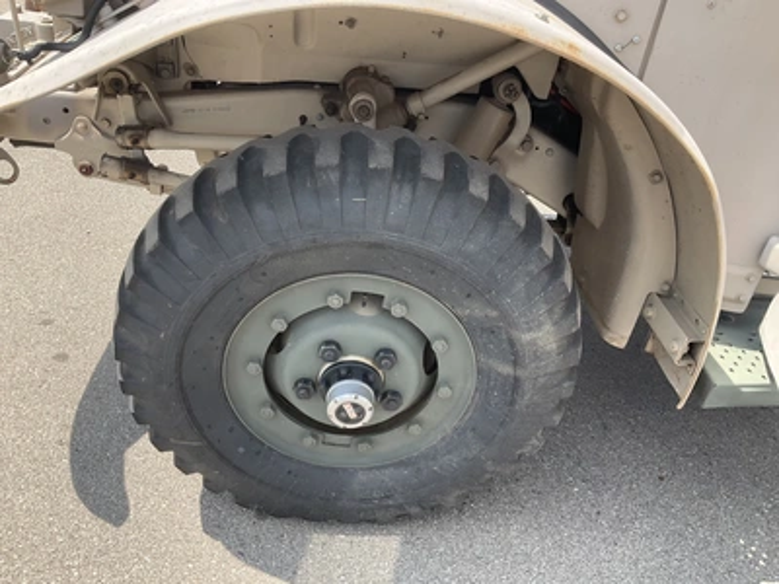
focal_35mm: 29
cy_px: 292
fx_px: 653
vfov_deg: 48.2
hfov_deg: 61.7
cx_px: 390
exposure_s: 1/568
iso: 25
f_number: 1.8
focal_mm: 3
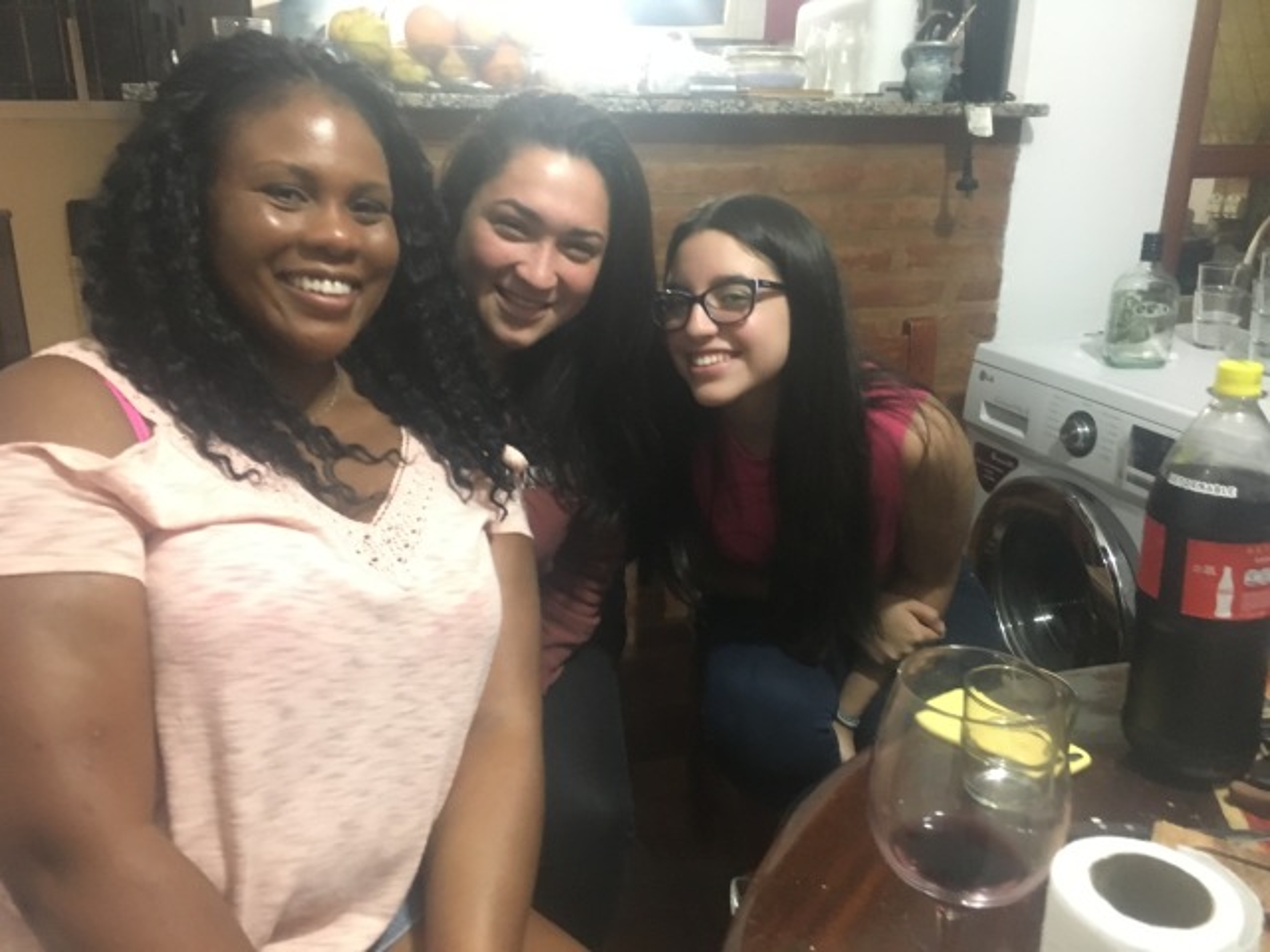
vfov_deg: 48.2
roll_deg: +0.4
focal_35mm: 29
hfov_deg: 61.7
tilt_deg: -18.7
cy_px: 476
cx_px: 635
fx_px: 1064
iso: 500
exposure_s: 1/17
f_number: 2.2
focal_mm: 4.15
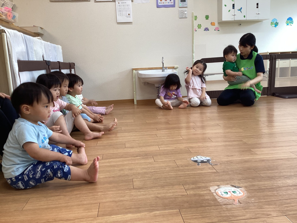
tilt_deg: -10.9
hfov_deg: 58.4
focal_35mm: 31
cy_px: 112
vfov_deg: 45.4
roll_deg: +3.6
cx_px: 148
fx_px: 266
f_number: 2.4
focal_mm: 3.3
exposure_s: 1/50
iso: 50
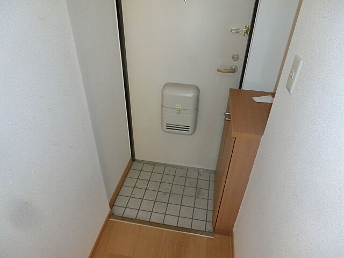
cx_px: 172
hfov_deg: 71.6
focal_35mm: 24
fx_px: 239
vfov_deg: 56.8
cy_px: 129
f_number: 3
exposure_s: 1/60
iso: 400
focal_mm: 4.24
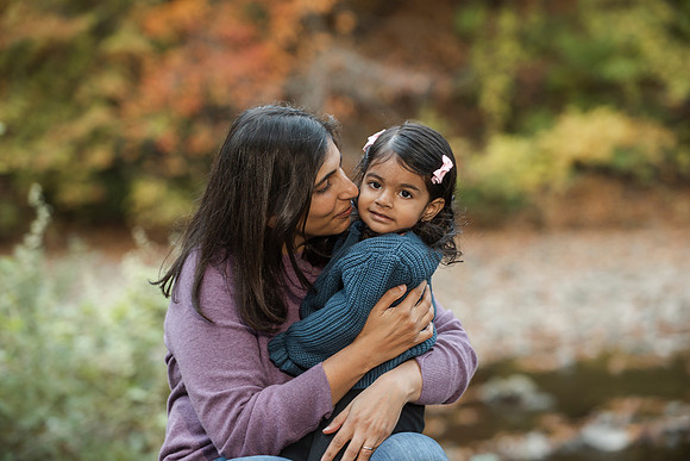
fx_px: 2492
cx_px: 345
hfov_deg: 15.8
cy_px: 230
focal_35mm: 130
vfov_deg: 10.6
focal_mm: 130
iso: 640
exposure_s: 1/125
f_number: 4
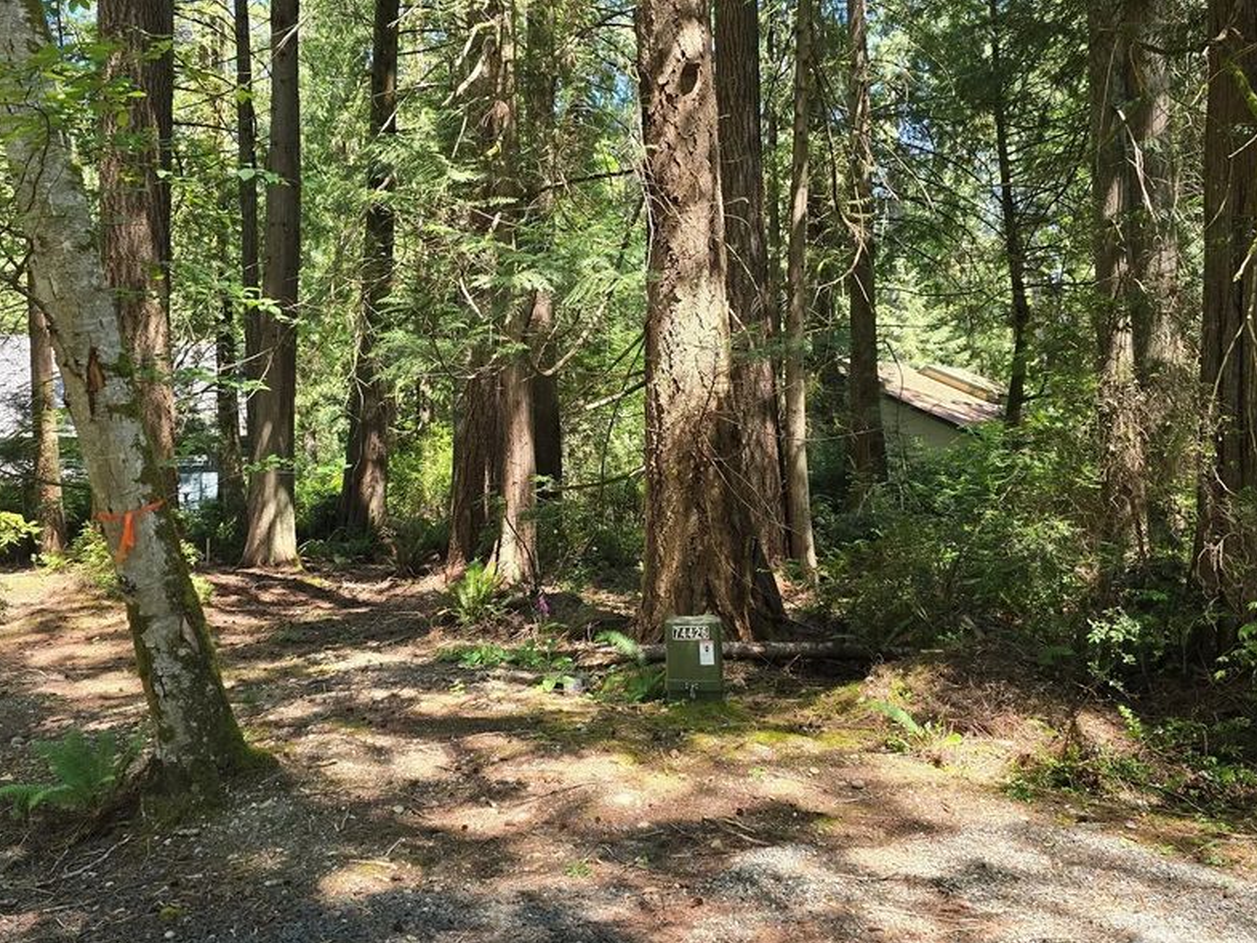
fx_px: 1090
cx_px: 576
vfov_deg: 46.6
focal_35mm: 30
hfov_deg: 59.9
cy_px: 383
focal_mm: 6.3
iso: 64
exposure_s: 1/180
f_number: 1.7
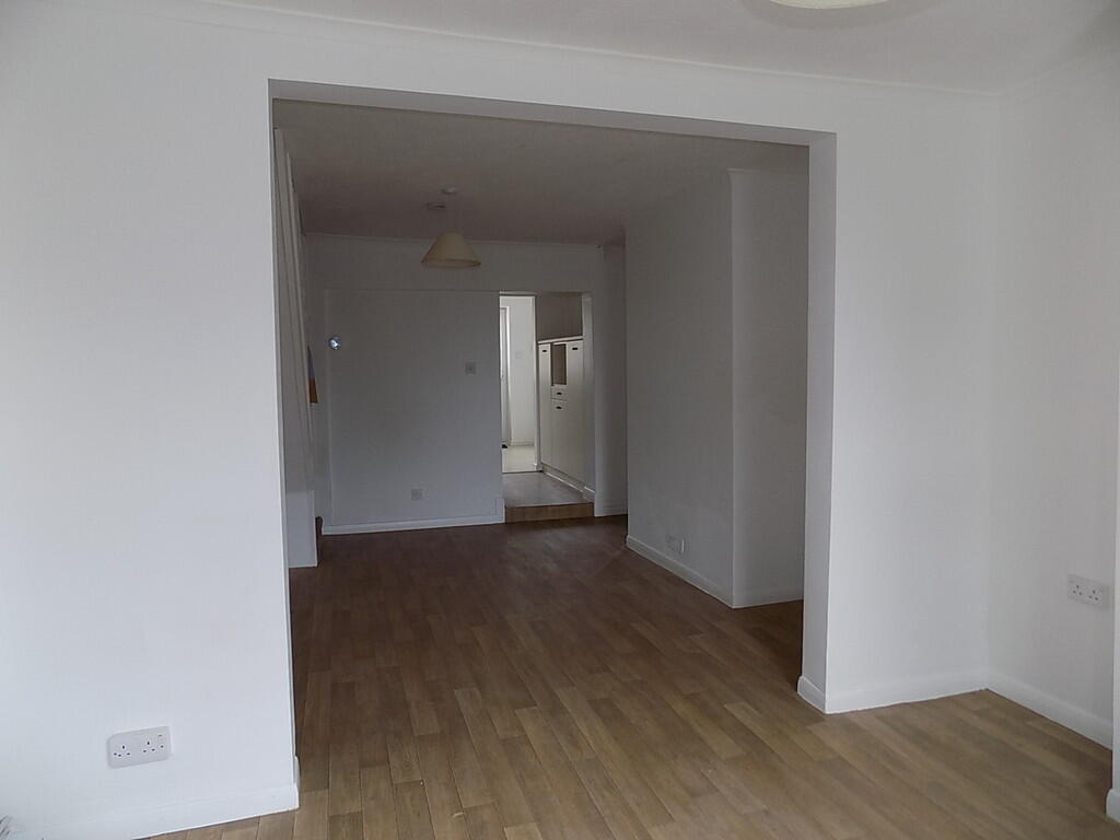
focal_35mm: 23
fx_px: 744
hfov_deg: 73.9
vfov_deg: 58.9
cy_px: 420
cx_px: 560
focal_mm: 4
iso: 125
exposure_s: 1/30
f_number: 3.1
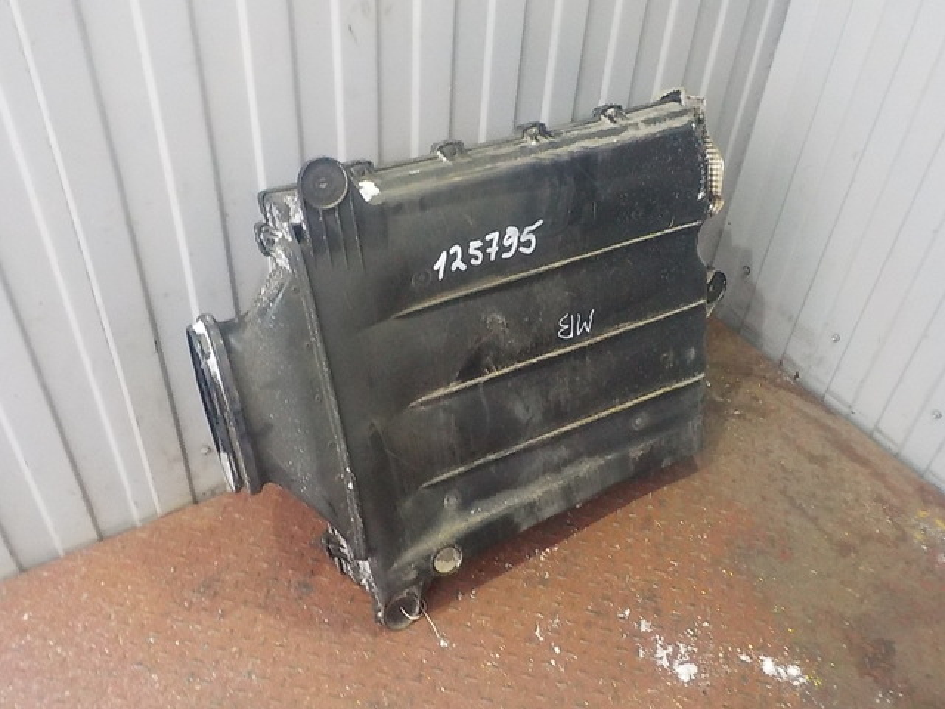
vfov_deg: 46.8
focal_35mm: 30
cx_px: 472
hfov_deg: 60.0
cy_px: 354
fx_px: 819
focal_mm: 4.1
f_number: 3.3
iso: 800
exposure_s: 1/30
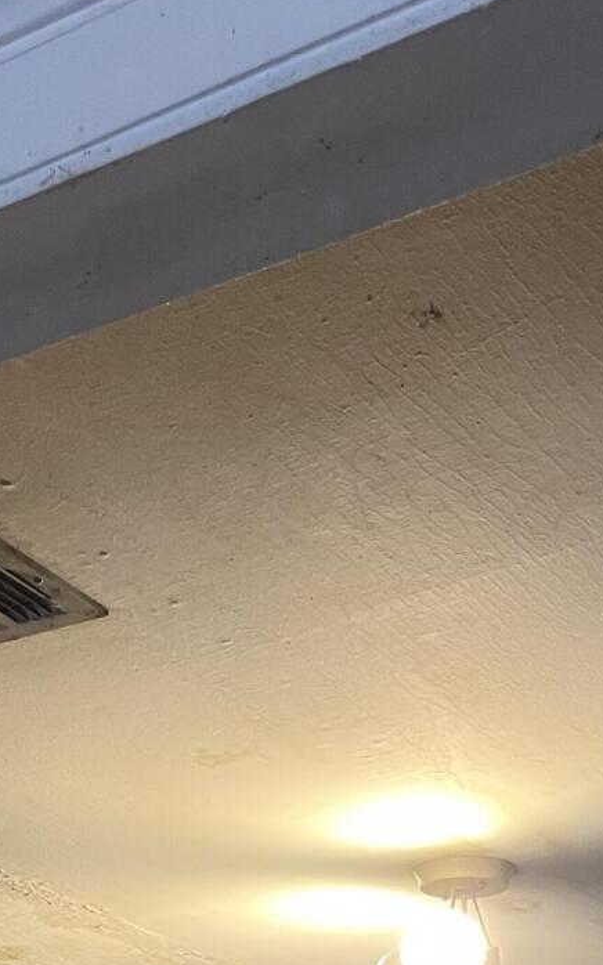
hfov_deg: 16.1
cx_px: -33
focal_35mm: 79
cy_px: 1146
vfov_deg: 23.9
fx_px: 2078
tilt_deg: +9.5
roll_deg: +0.9
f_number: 1.6
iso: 160
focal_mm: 5.1
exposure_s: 1/60
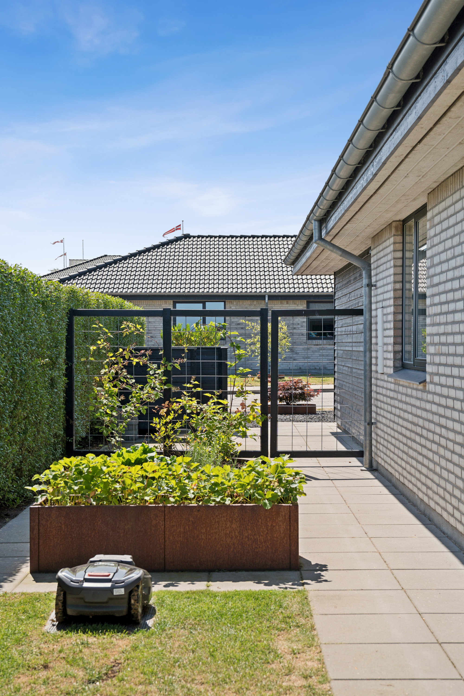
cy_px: 348
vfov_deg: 34.5
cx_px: 232
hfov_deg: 23.4
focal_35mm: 58
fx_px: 1121
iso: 160
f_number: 8
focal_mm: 58
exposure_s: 1/320
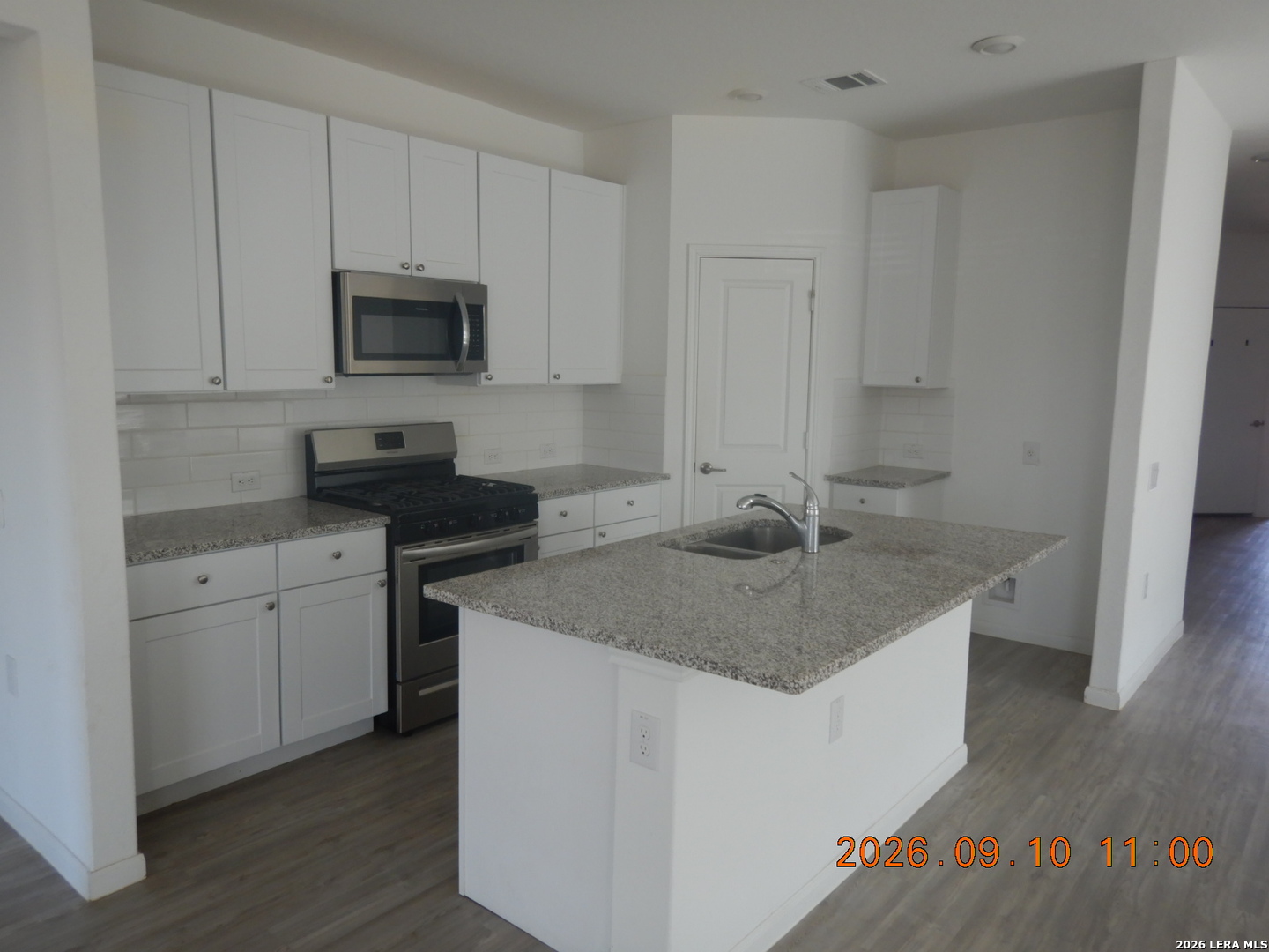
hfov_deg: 71.6
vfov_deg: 56.8
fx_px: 880
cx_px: 634
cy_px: 476
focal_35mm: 24
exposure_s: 1/50
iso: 125
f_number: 2.8
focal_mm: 4.3
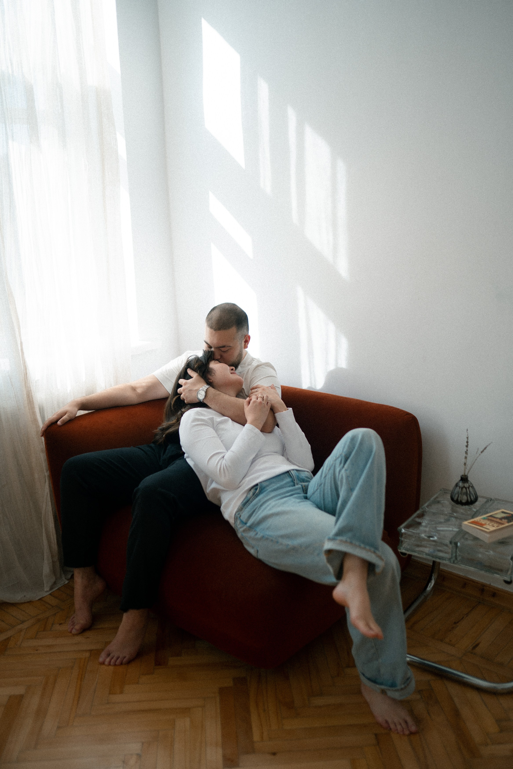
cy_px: 384
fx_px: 748
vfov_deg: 54.4
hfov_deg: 37.8
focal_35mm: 35
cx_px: 256
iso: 100
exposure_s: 1/800
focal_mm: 35
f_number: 1.6
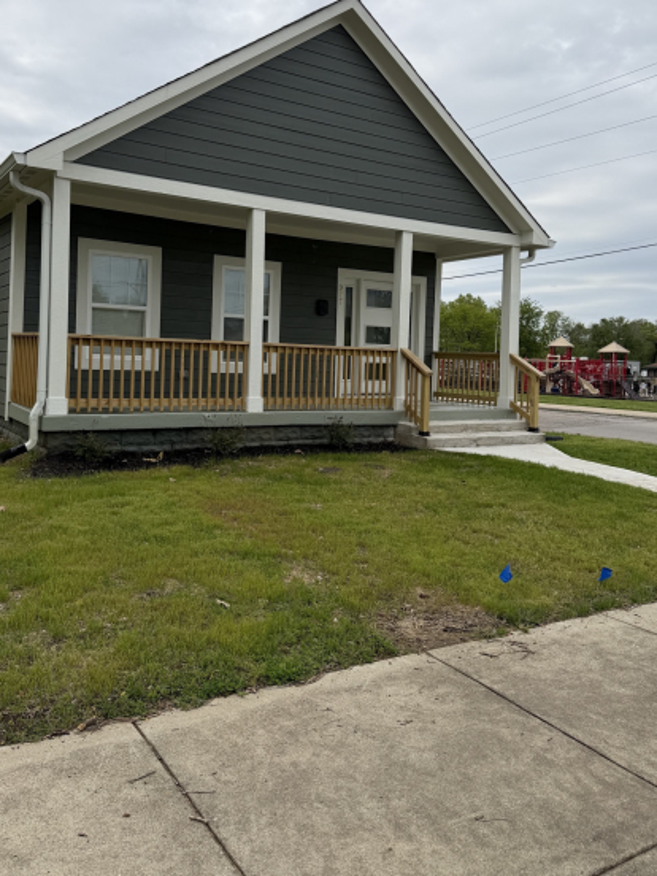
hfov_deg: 48.1
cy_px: 356
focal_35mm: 29
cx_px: 292
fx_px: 734
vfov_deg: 61.2
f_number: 1.78
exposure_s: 1/6173
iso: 80
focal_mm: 6.76
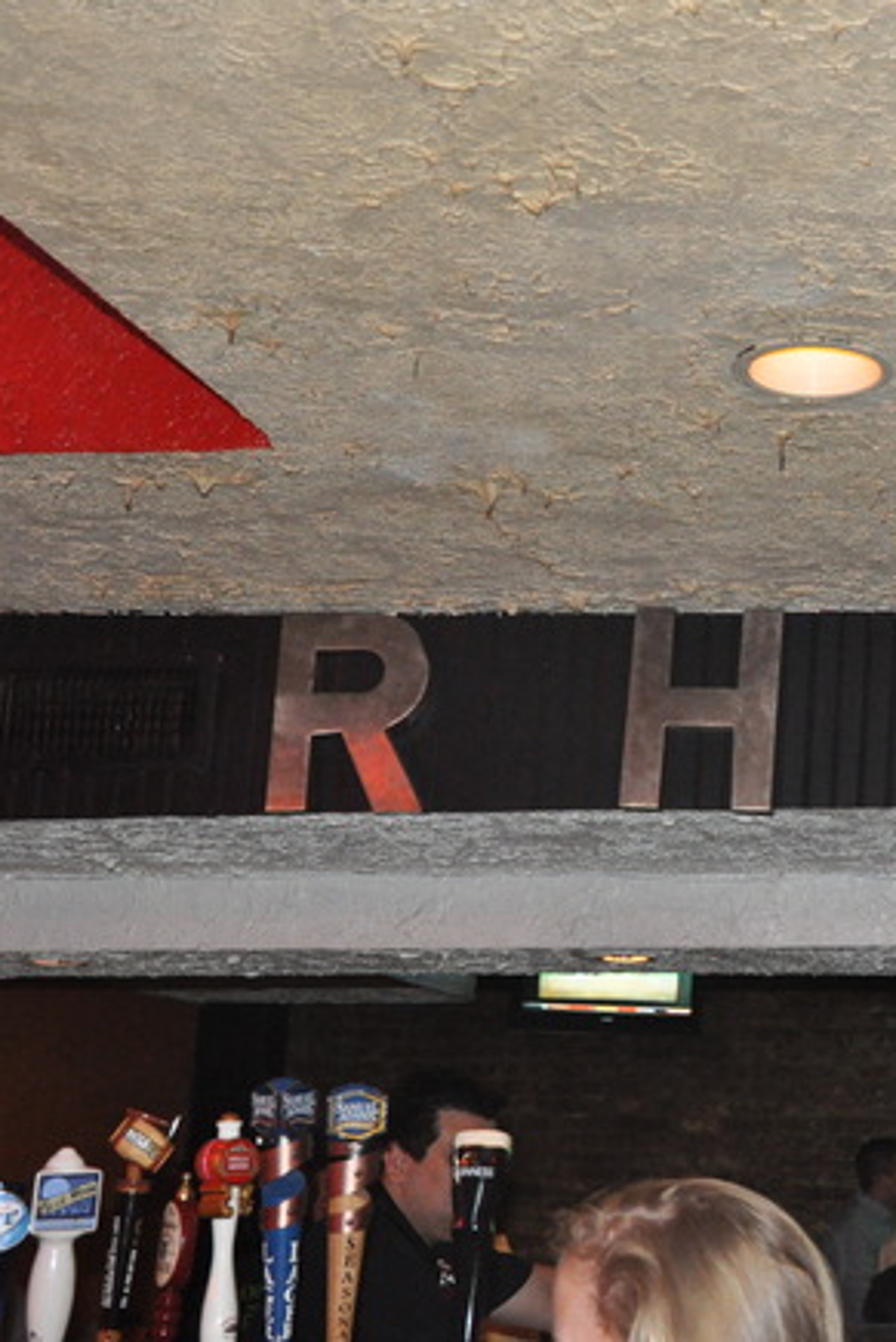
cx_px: 914
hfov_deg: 22.1
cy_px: 671
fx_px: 2201
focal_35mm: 59
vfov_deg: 33.9
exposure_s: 1/60
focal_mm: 26
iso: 2500
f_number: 5.6
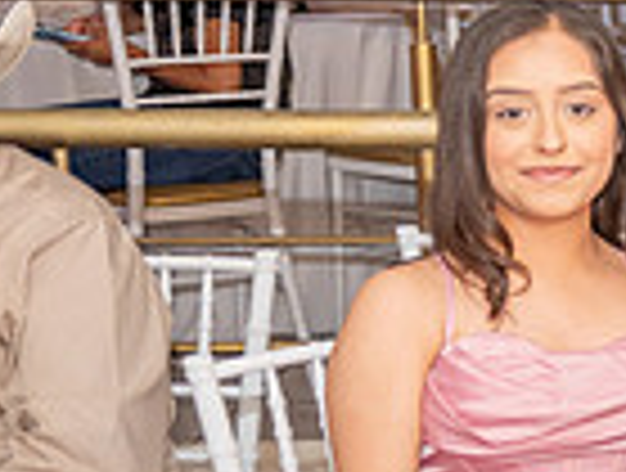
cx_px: 1297
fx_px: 2321
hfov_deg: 13.1
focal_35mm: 128
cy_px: 285
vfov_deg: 11.6
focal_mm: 32
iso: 800
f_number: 3.2
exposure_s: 1/160
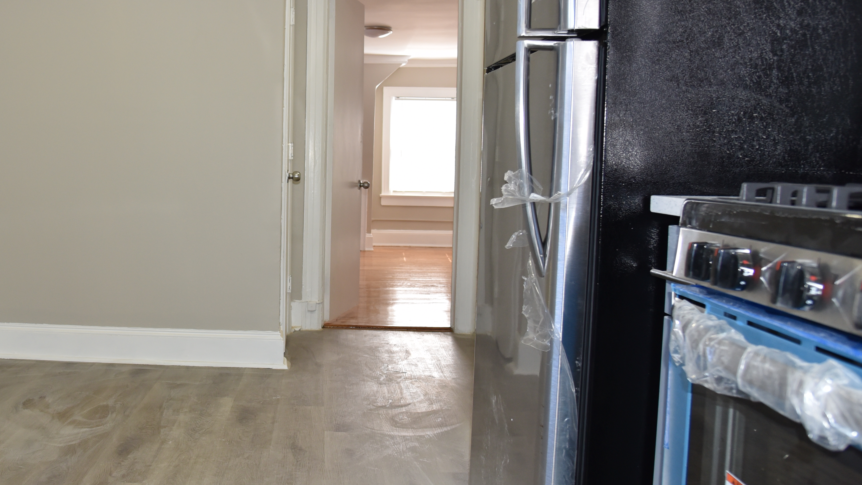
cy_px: 240
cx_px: 225
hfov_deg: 50.8
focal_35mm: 38
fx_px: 869
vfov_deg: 31.2
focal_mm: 24
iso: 800
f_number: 5
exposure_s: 1/100
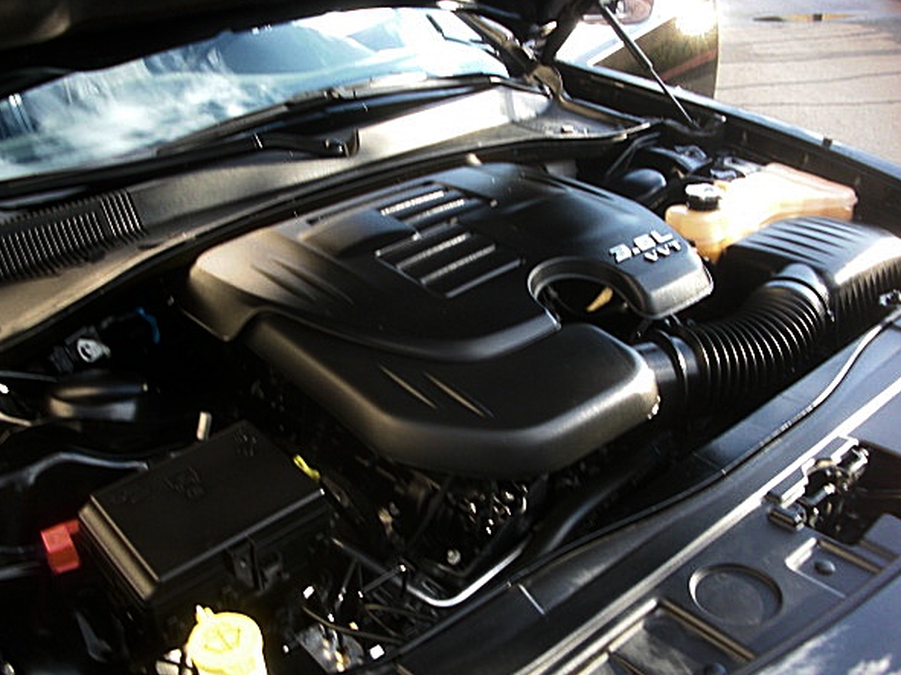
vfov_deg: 36.8
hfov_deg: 47.8
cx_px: 416
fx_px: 1015
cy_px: 334
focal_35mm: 39
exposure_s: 1/100
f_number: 2.8
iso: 100
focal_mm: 6.3
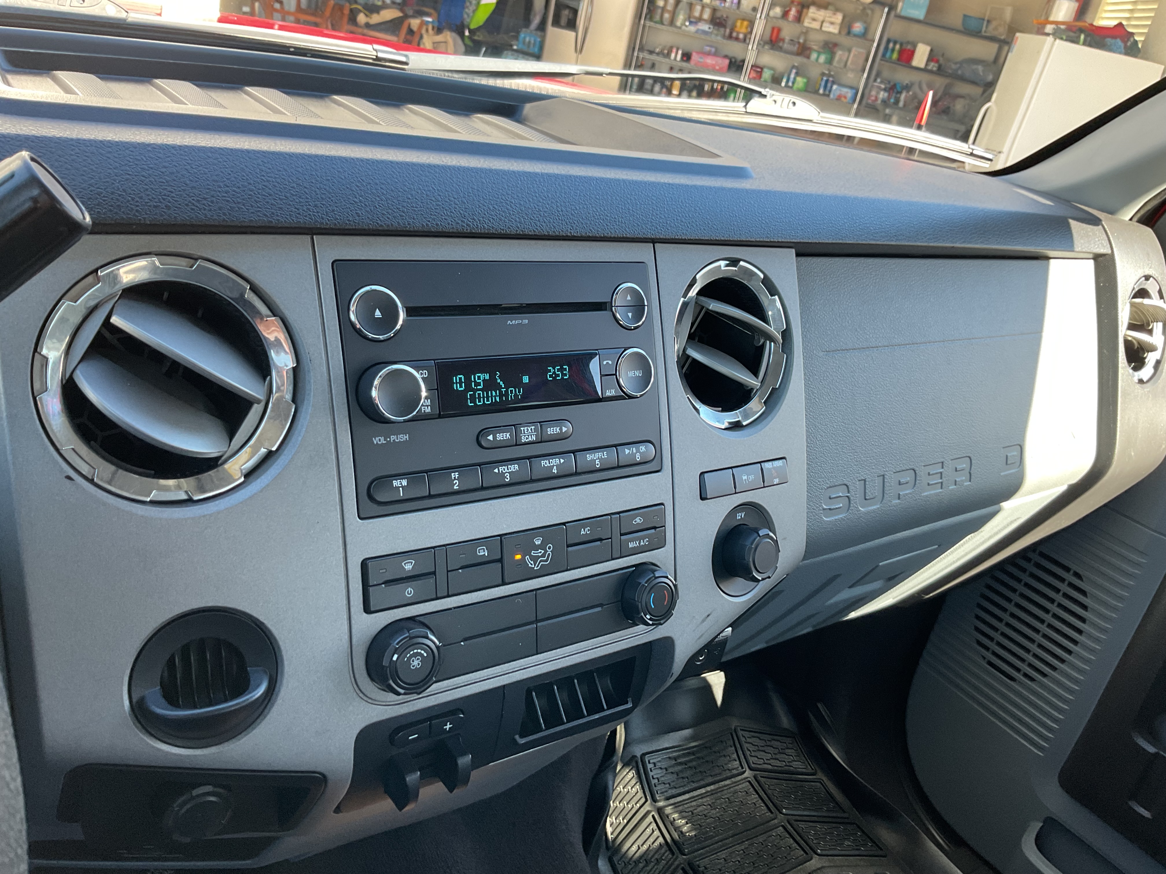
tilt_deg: -23.8
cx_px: 583
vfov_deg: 48.2
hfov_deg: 61.7
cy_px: 437
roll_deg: -12.1
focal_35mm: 29
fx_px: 977
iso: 64
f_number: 1.8
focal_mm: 3
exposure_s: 1/120
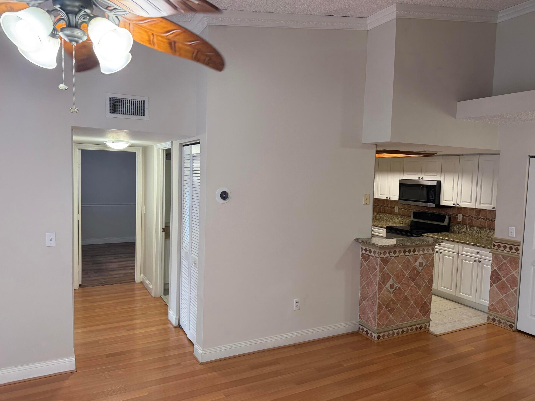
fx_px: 386
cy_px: 197
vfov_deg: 54.9
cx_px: 277
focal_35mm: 25
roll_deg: -1.6
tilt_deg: -3.7
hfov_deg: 69.4
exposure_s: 1/60
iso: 125
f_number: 1.78
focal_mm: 6.76
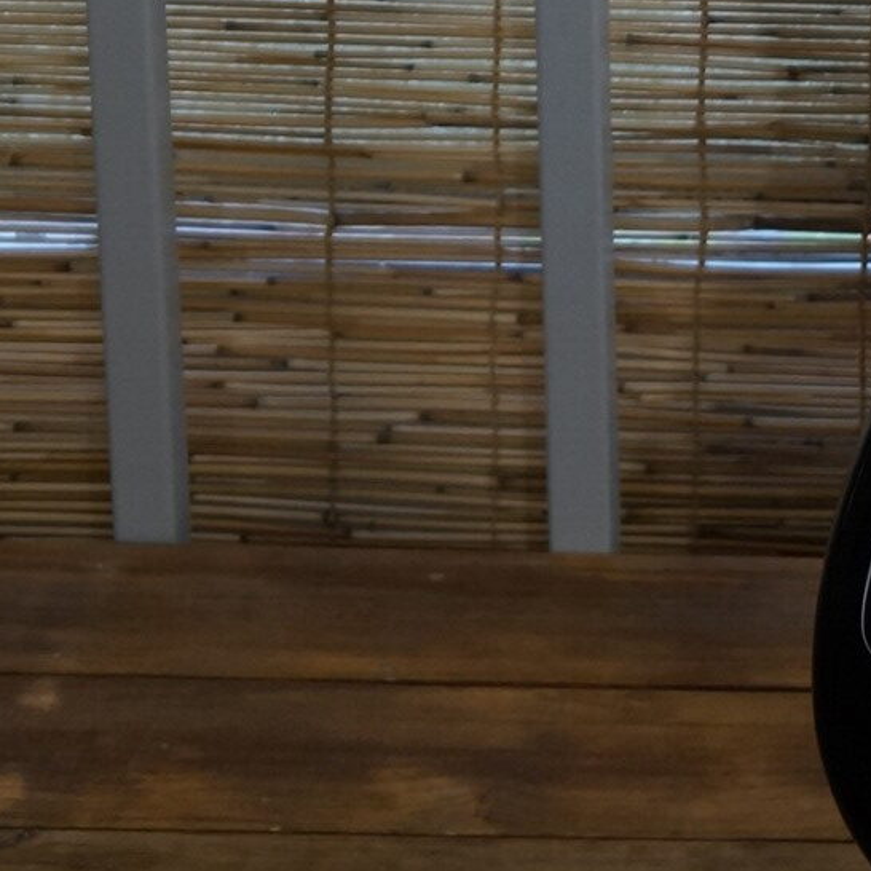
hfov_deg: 14.6
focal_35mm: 112
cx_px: 1263
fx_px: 3188
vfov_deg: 13.6
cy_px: -786
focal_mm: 20
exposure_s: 1/160
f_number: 4
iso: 500
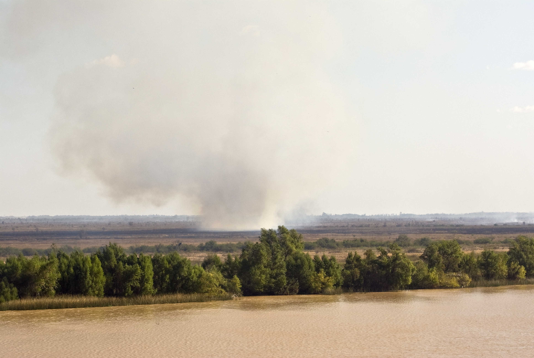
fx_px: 1559
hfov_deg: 19.4
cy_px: 179
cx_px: 267
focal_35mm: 105
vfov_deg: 13.1
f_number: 10
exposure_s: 1/350
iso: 100
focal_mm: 70
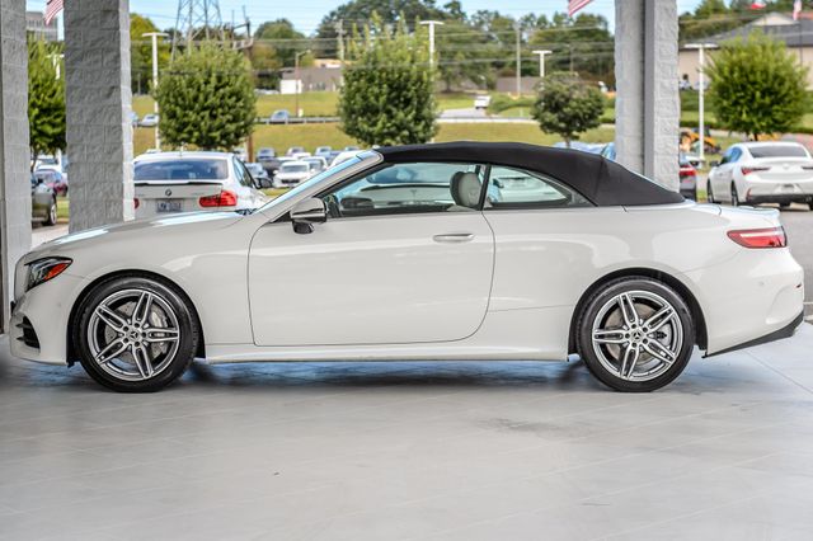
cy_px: 253
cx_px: 425
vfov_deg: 17.5
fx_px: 1754
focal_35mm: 78
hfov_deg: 26.1
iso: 400
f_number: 4
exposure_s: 1/2500
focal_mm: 70
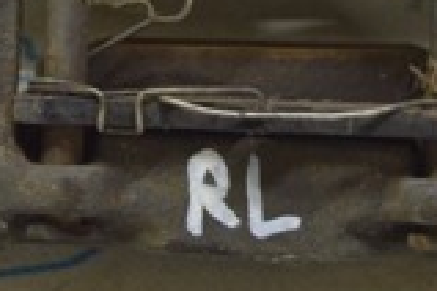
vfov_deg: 5.9
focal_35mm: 229
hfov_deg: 9.0
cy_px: -133
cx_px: 162
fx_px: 2780
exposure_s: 1/20
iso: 400
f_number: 5.6
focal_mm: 38
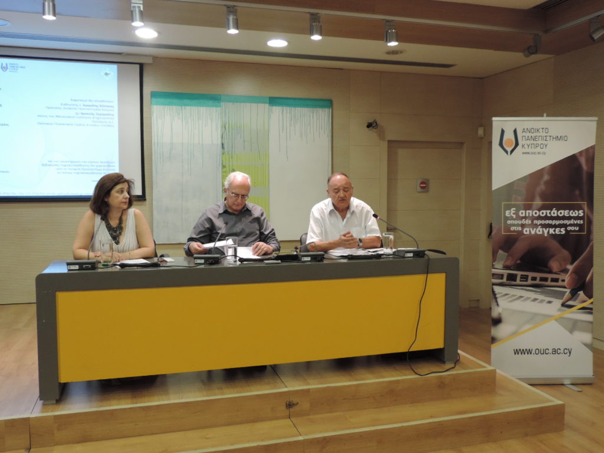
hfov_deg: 55.4
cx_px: 302
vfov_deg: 42.9
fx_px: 576
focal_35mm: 33
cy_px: 226
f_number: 3.2
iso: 400
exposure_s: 1/40
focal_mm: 5.8
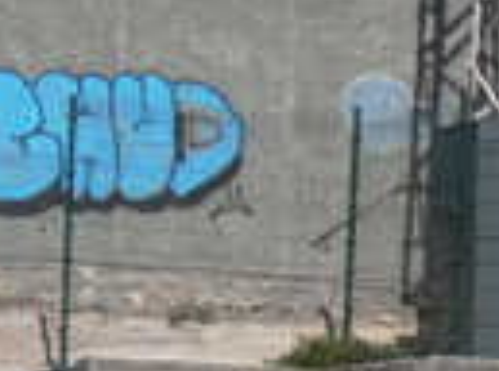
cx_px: 201
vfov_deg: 2.4
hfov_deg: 3.3
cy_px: 916
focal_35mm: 607
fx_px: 8726
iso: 100
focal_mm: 21.9
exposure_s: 1/1000
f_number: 5.1
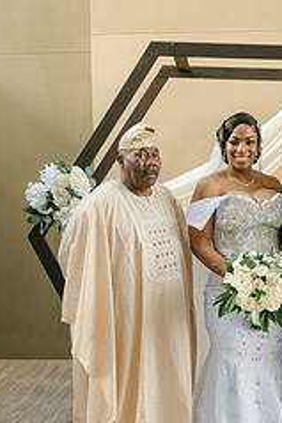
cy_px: 227
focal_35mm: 66
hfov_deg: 20.2
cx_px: 245
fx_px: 777
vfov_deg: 30.5
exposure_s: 1/125
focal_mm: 35
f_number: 2.8
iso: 140
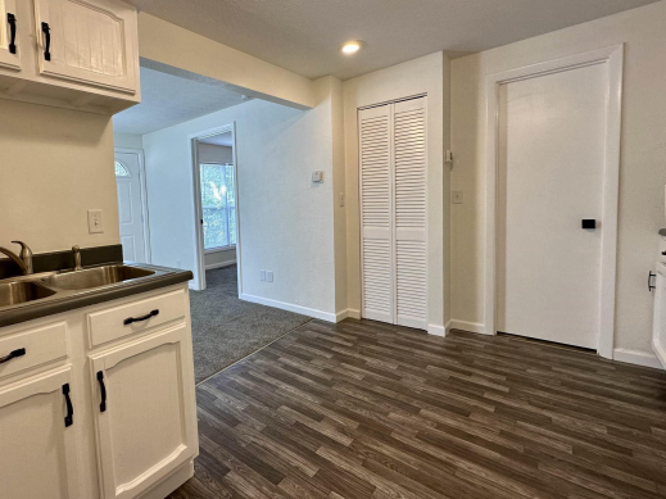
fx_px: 346
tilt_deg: -3.8
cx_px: 243
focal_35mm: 18
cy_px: 226
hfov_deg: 85.8
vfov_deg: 71.4
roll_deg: +1.8
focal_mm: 2.22
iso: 100
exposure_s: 1/120
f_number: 2.2
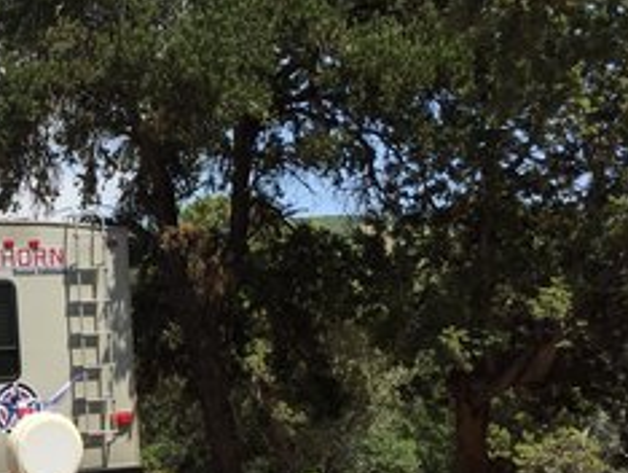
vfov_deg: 22.0
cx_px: -50
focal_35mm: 66
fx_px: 1199
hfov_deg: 27.1
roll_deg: +1.3
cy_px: 382
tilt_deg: +0.2
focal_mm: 4.15
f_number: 2.2
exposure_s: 1/2475
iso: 32
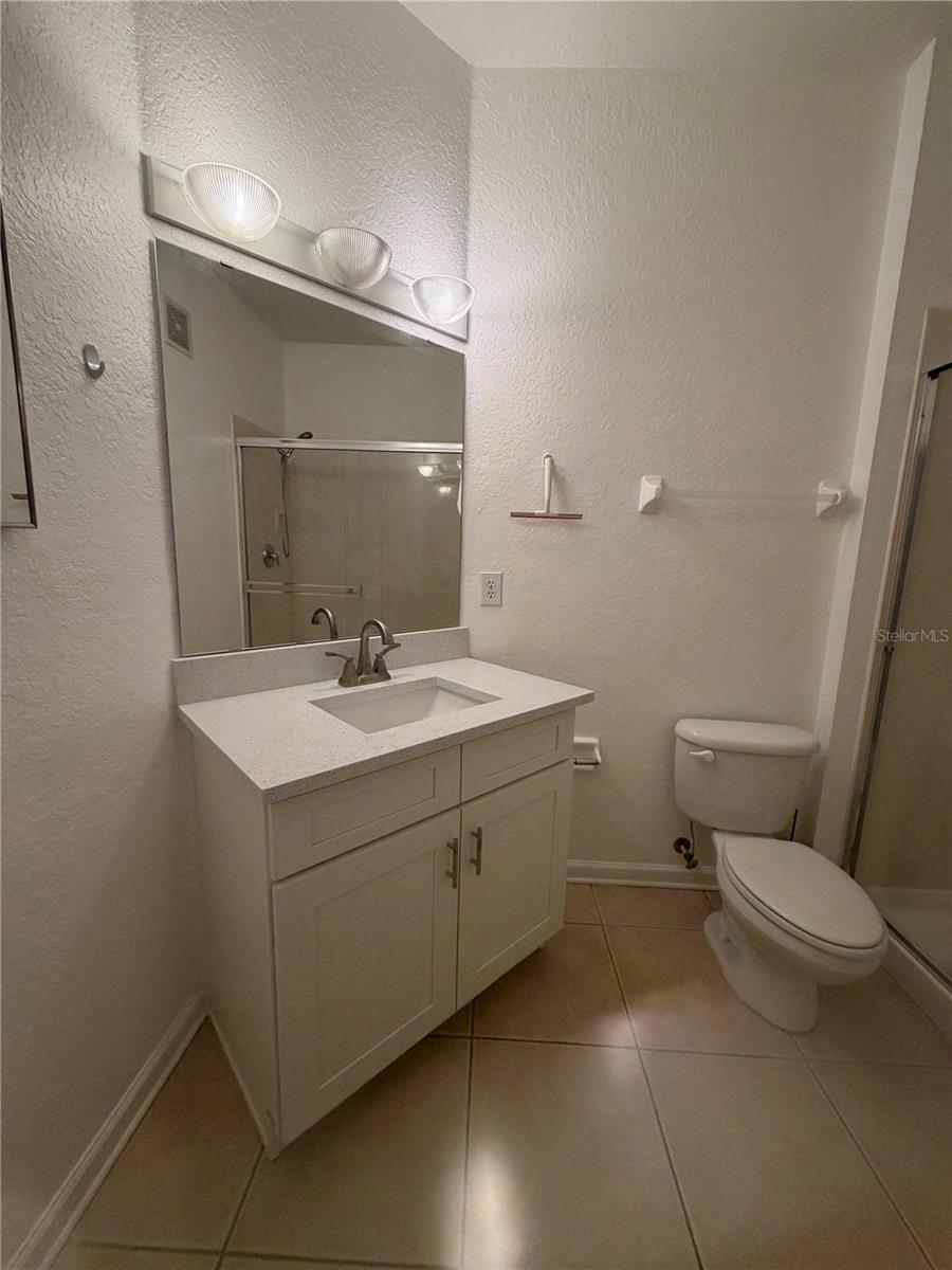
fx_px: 513
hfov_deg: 85.7
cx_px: 476
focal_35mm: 14
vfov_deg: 102.1
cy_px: 635
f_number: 2.2
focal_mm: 2.22
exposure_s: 1/120
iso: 250
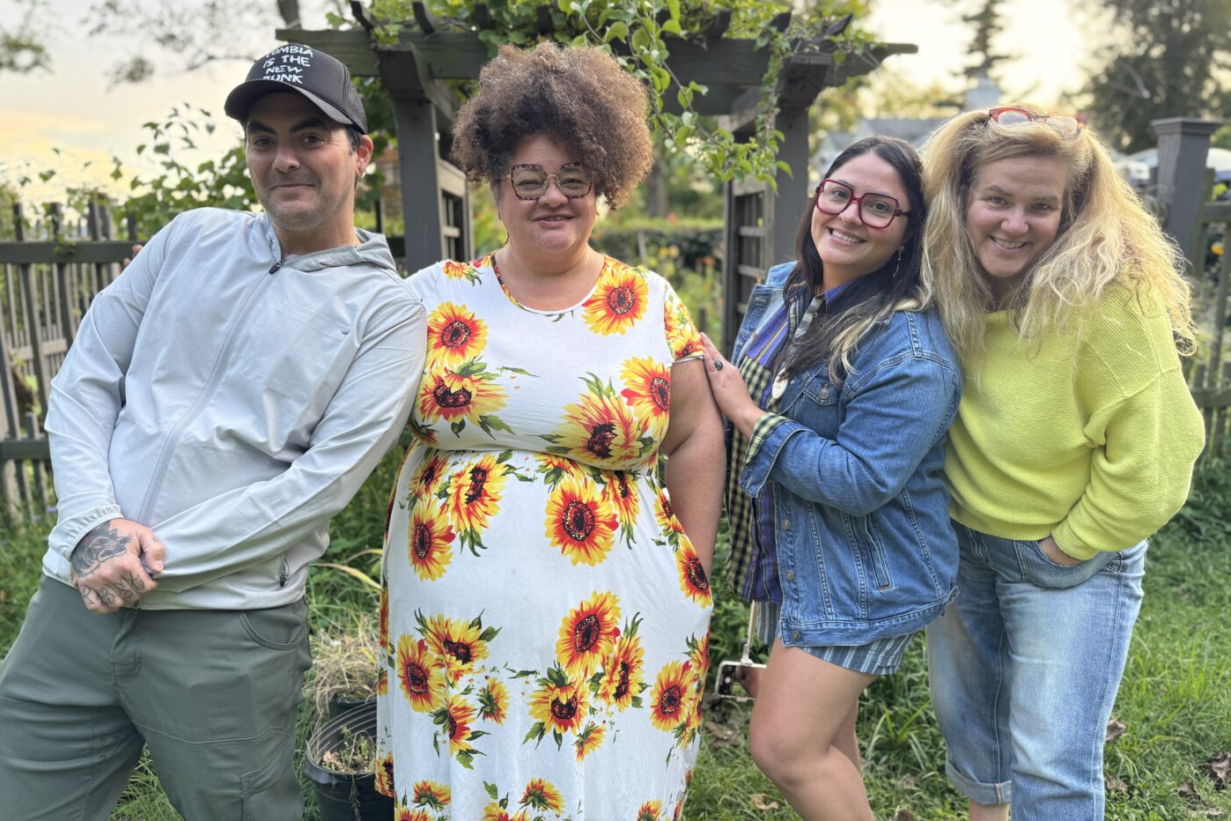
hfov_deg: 71.5
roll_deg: +0.4
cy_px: 360
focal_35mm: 25
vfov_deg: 51.2
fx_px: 855
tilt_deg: -9.4
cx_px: 616
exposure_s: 1/121
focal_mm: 6.76
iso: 100
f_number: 1.78
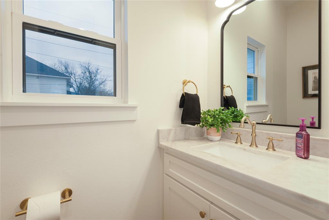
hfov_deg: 96.7
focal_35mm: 16
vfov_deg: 73.8
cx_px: 164
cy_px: 110
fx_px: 146
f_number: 7.1
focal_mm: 16
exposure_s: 1/10
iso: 100
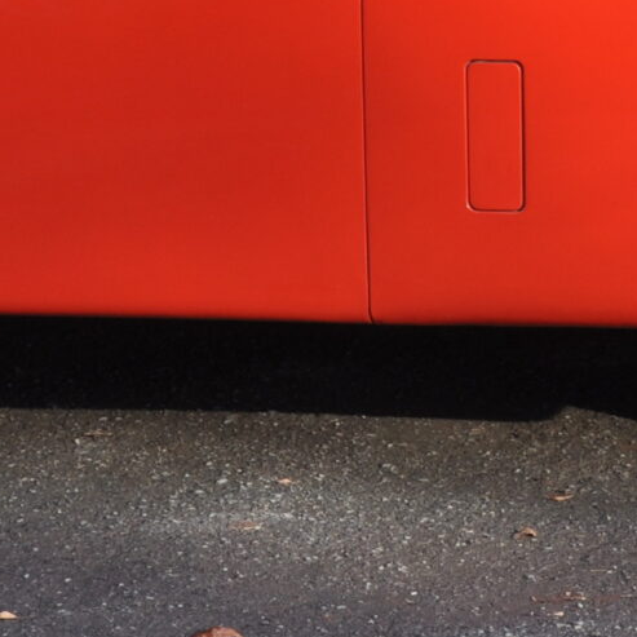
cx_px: 393
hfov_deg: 7.8
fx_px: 4684
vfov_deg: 7.7
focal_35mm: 225
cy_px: -54
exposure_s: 1/100
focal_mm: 34
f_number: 10
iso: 200
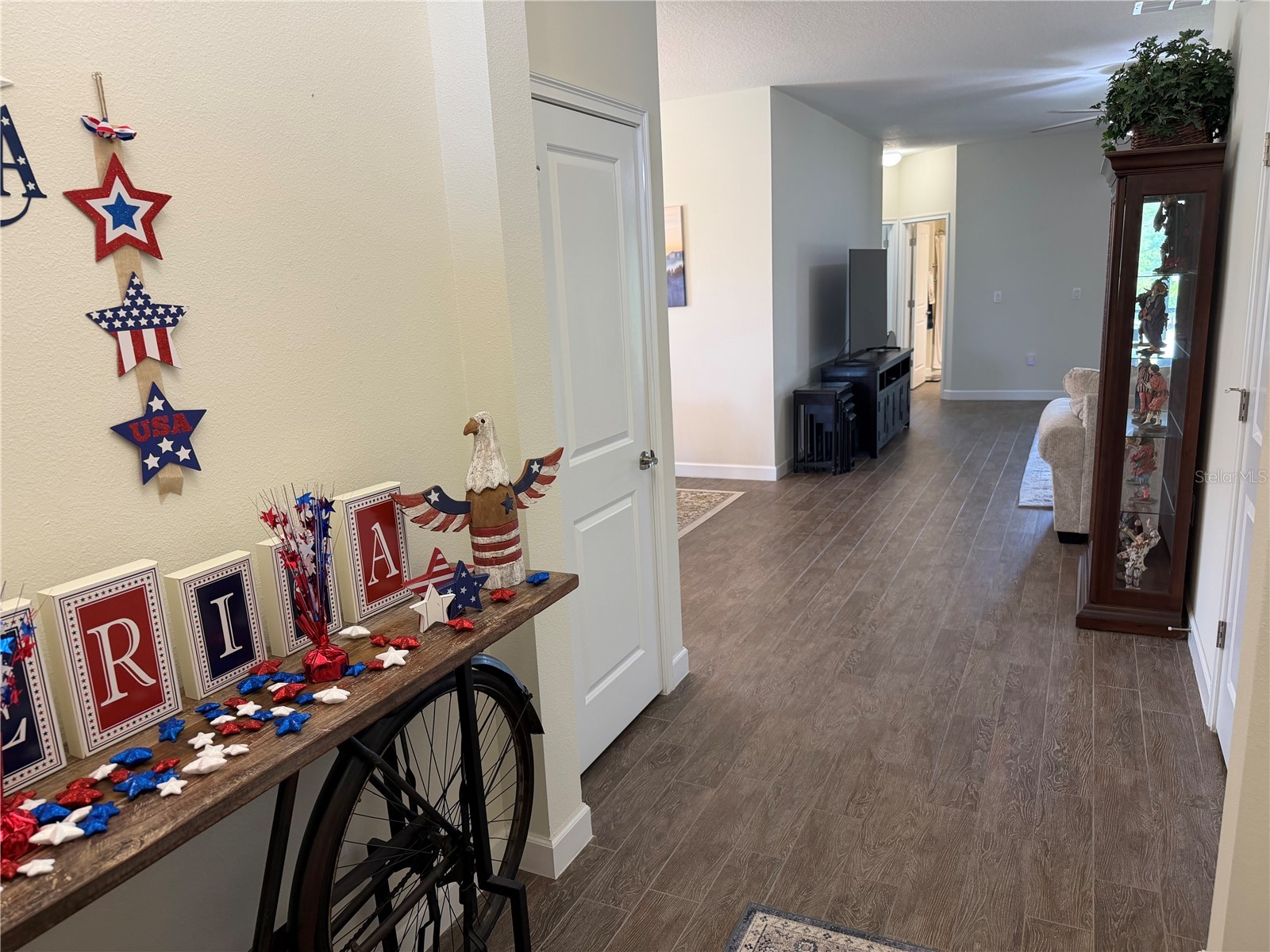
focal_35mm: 24
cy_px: 476
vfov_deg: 56.8
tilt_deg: -12.3
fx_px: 881
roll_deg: +3.1
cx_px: 635
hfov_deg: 71.6
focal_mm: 6.76
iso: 200
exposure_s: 1/60
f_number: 1.78
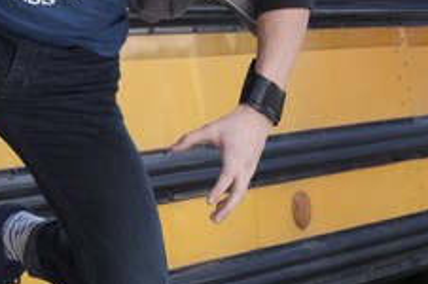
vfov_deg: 9.2
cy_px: 41
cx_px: -117
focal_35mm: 149
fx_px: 1769
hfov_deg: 13.3
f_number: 5
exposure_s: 1/400
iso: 640
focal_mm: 32.1
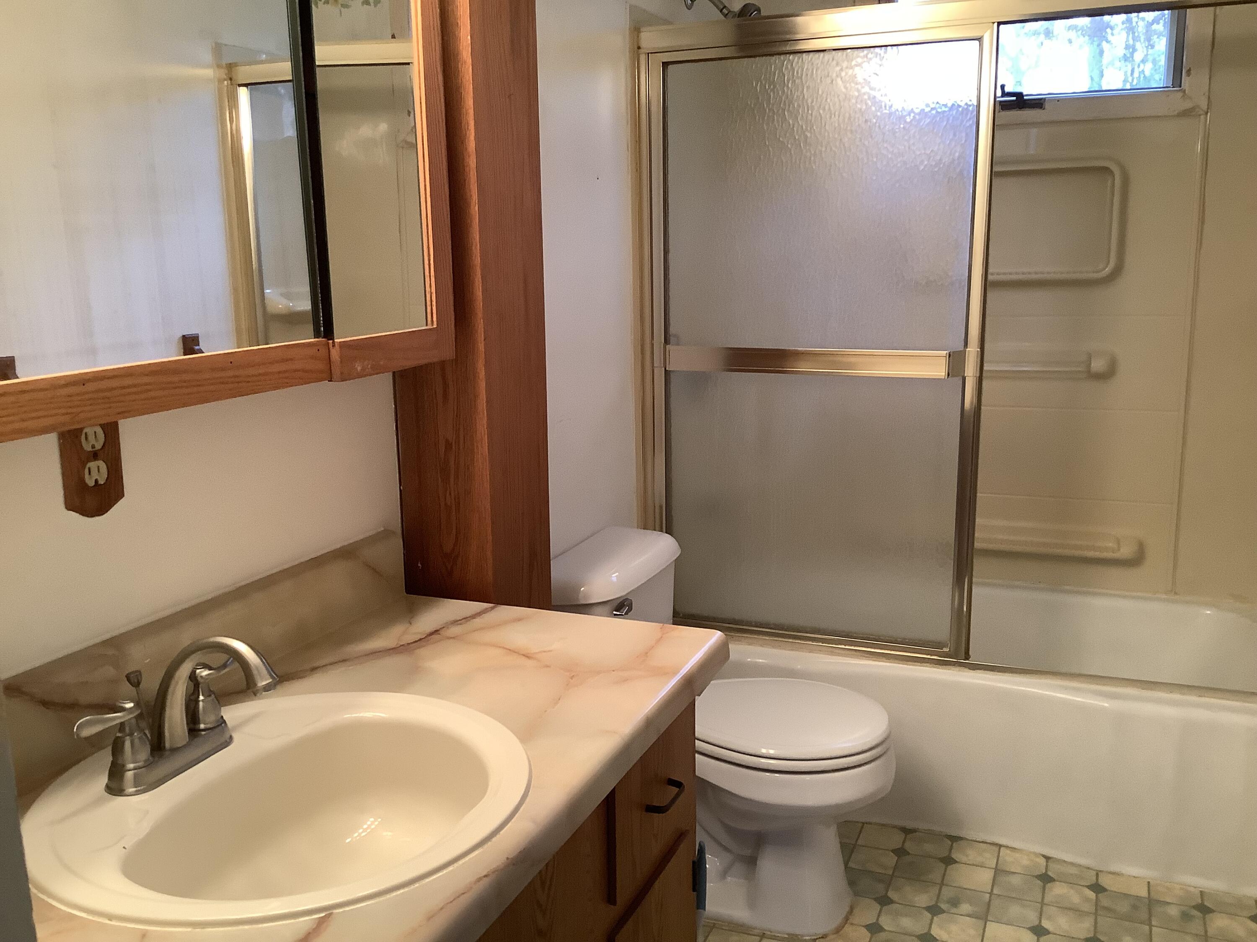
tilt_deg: -11.7
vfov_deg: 45.4
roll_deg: +0.0
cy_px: 471
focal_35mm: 31
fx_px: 1126
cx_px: 628
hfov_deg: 58.4
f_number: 2.4
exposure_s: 1/60
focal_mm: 3.3
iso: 200
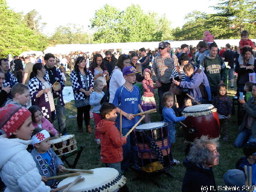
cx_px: 128
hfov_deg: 42.1
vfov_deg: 32.2
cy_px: 96
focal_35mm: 45
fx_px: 333
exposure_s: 1/161
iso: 79
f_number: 3.1
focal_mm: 7.5
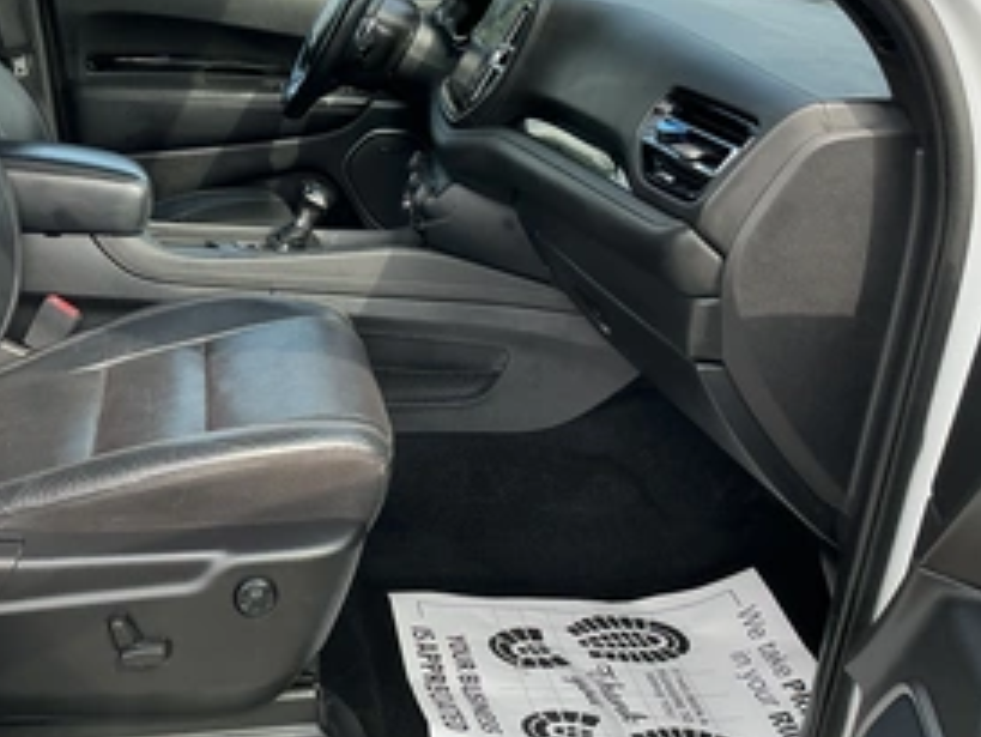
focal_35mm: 41
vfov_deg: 35.1
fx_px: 1162
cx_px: 270
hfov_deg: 44.5
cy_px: 324
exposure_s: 1/172
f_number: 1.8
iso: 25
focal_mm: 3
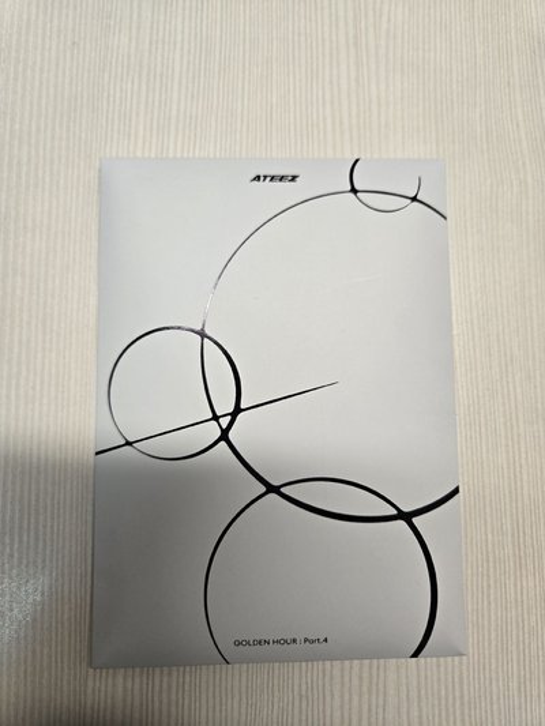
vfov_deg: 73.9
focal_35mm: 23
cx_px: 272
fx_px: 483
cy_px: 363
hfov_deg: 58.9
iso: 64
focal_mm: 5.4
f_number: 1.8
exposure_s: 1/120
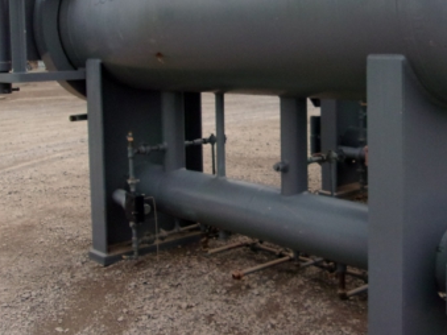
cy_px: 98
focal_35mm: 51
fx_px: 658
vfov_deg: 28.3
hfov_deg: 36.9
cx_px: 315
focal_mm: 4.9
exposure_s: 1/140
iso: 200
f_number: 10.4
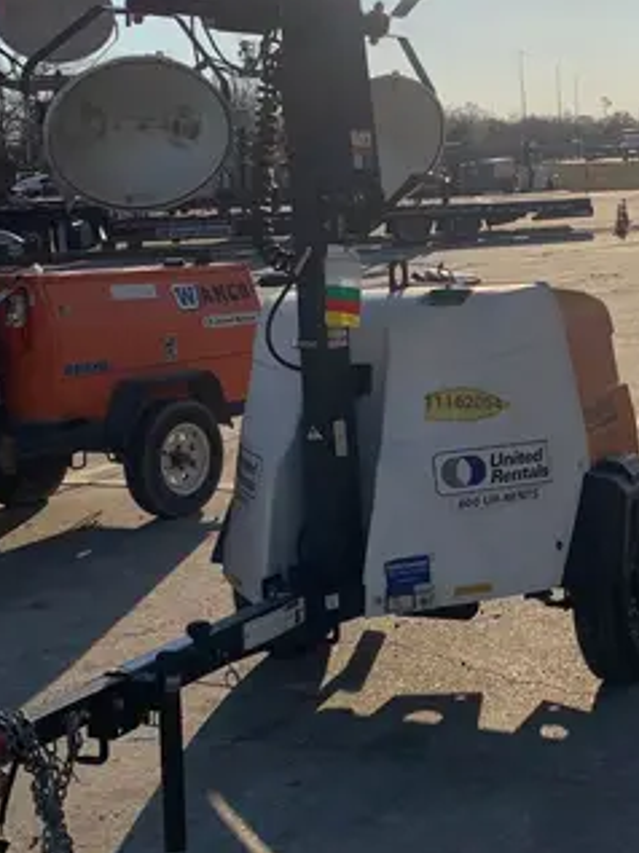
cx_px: 464
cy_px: 377
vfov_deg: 32.2
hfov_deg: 24.2
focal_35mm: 60
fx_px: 1479
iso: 25
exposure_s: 1/5405
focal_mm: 4.25
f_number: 1.8
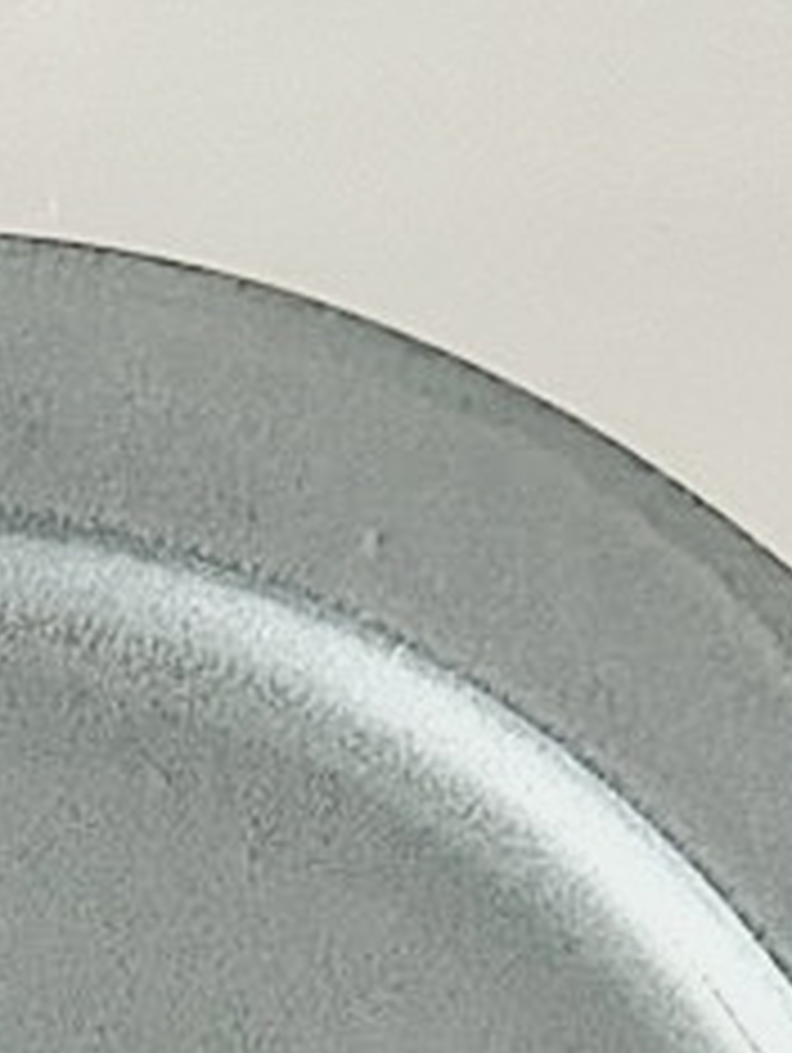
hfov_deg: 10.3
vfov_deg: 13.3
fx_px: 4324
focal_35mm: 142
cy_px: 1422
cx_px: -86
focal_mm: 5.7
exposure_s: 1/30
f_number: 1.5
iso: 640
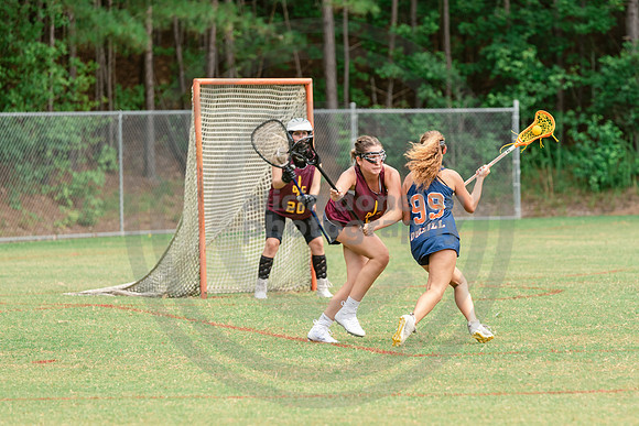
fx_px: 4604
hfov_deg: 7.9
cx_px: 414
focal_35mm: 259
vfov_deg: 5.3
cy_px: 276
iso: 250
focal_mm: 200
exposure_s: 1/1000
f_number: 4
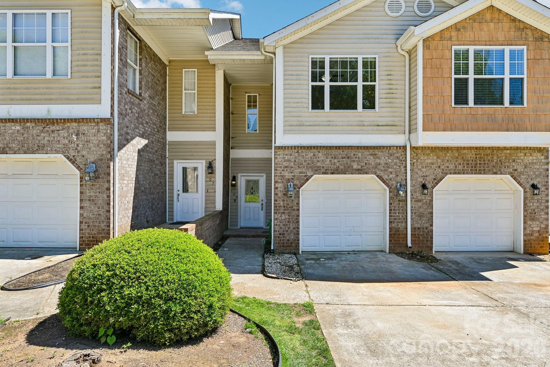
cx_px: 275
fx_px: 321
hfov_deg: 81.2
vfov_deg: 59.5
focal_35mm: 21
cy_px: 184
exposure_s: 1/200
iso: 100
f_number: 8
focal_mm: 21
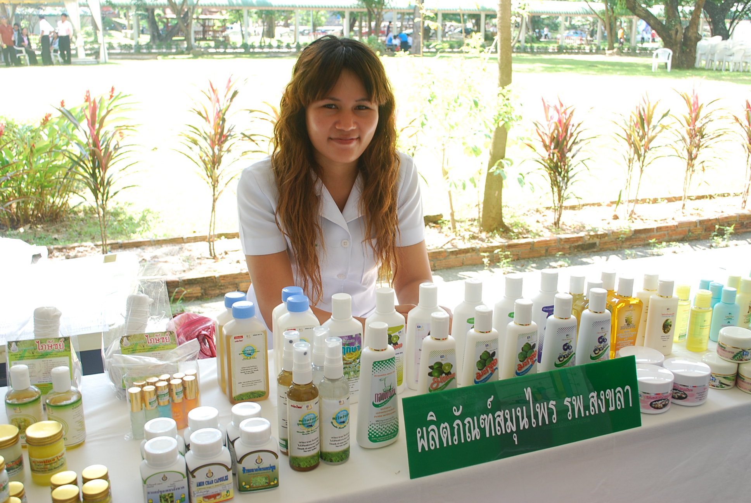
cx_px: 376
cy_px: 252
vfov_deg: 37.0
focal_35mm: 36
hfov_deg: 53.1
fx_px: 752
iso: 200
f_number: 7.1
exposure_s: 1/40
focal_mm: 24
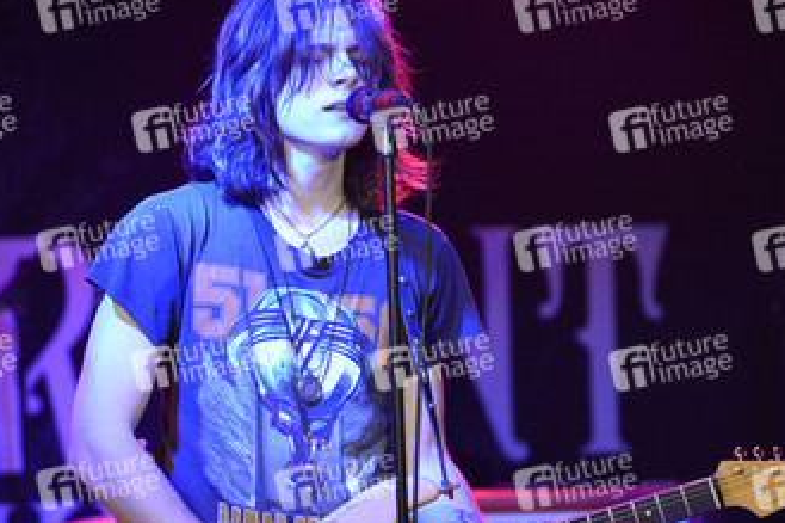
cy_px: 303
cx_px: 369
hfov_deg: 11.6
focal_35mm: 178
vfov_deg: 7.7
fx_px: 3879
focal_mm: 130
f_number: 2.8
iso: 6400
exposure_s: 1/320
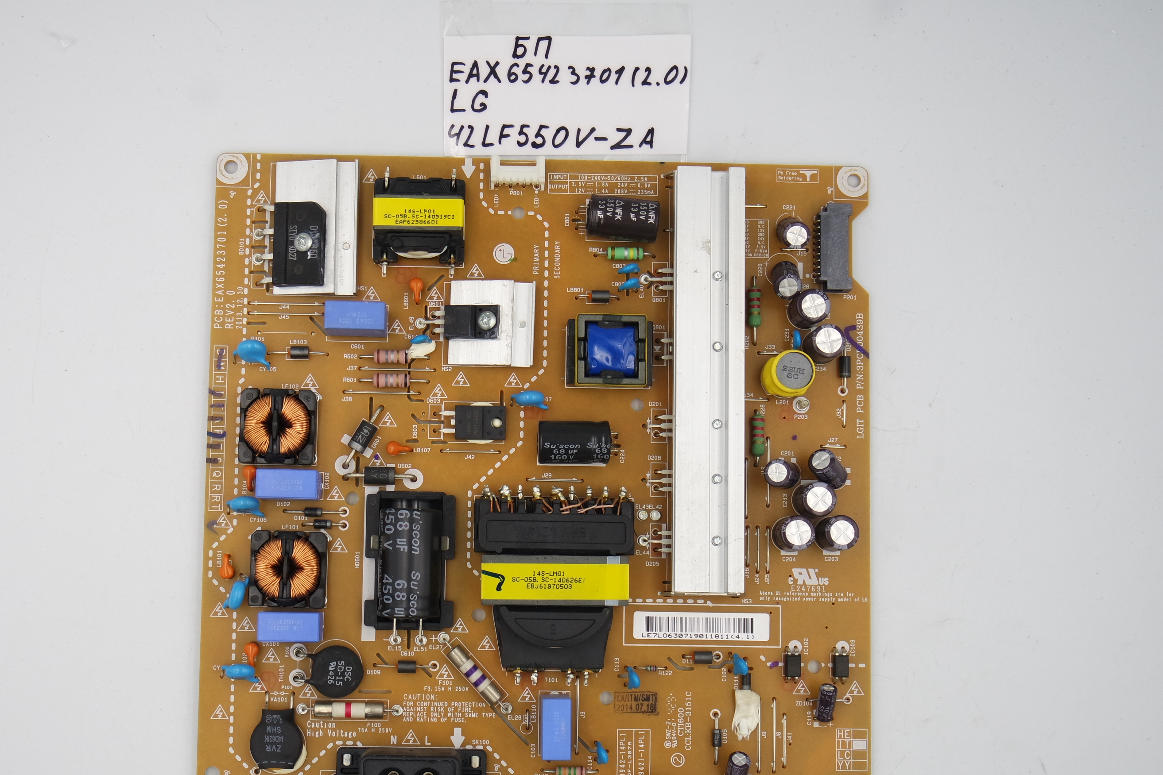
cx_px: 525
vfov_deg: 26.5
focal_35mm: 51
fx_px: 1648
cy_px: 437
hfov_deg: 38.8
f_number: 5
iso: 160
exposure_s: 1/125
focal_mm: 17
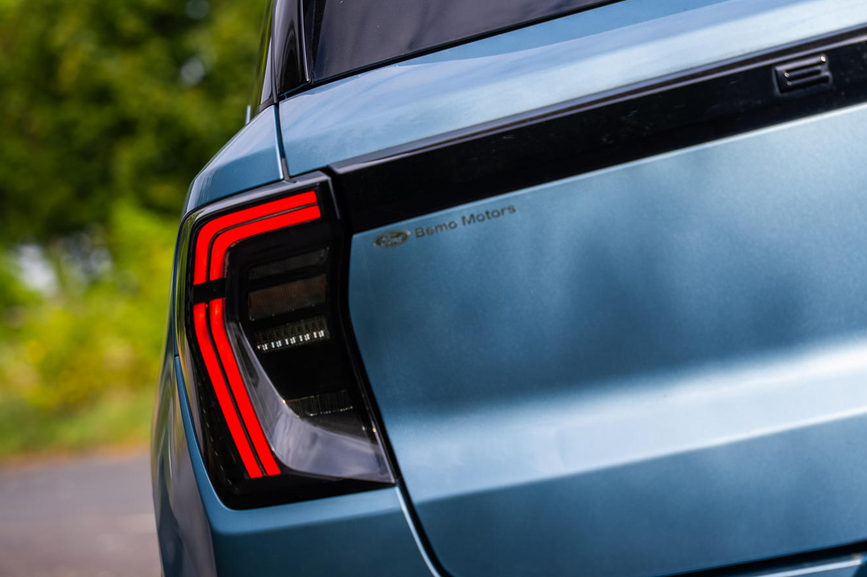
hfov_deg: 24.2
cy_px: 286
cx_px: 511
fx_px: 2023
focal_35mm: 84
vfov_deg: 16.3
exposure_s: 1/200
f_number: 2.8
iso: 160
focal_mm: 70
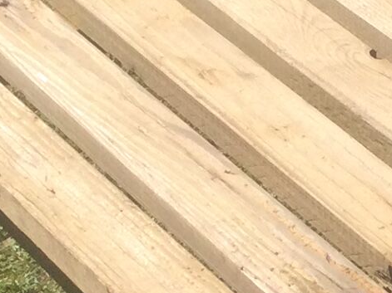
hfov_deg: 8.9
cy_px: 292
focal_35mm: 215
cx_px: 663
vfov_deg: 6.9
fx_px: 2434
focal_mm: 3.3
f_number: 2.4
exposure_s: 1/1431
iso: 25
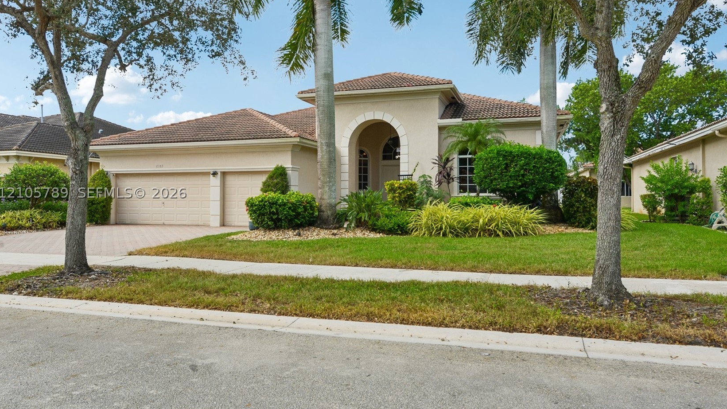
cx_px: 360
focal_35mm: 26
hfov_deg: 71.9
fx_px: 501
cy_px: 192
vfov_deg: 44.4
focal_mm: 24
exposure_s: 1/400
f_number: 9
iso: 200
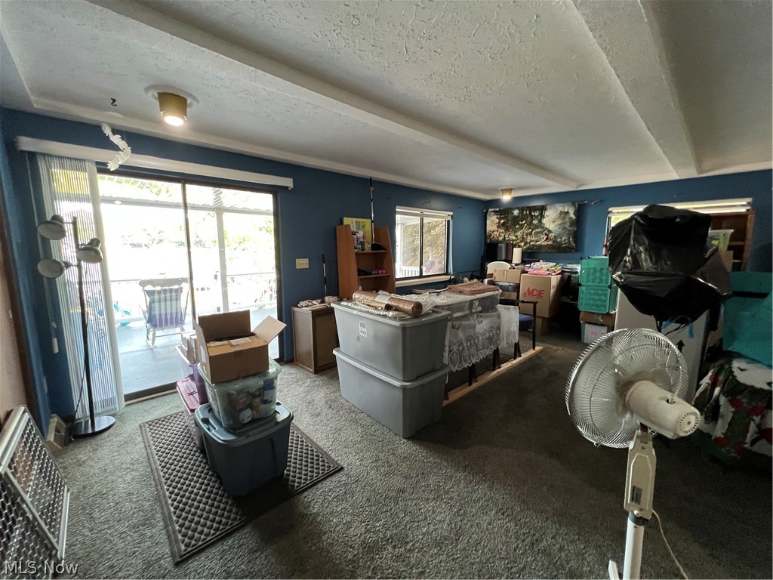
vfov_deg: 89.9
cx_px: 386
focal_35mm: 13
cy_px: 290
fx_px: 290
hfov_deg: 106.2
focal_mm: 1.57
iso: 250
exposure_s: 1/60
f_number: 1.8
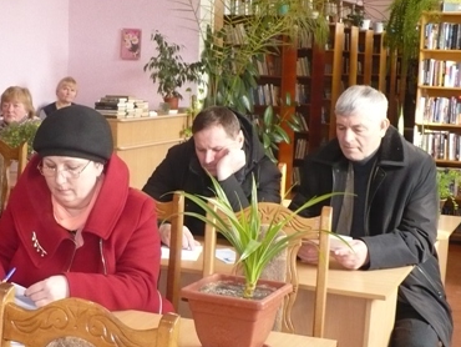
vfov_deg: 22.9
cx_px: 92
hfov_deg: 29.6
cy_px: 208
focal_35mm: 64
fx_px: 853
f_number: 2.8
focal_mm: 6.1
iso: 250
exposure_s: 1/30
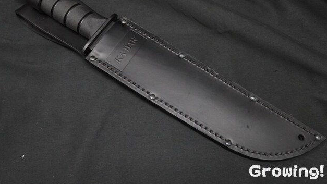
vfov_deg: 37.7
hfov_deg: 62.6
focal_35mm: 31
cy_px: 75
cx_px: 165
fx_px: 269
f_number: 10
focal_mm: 10.83
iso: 1600
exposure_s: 1/30
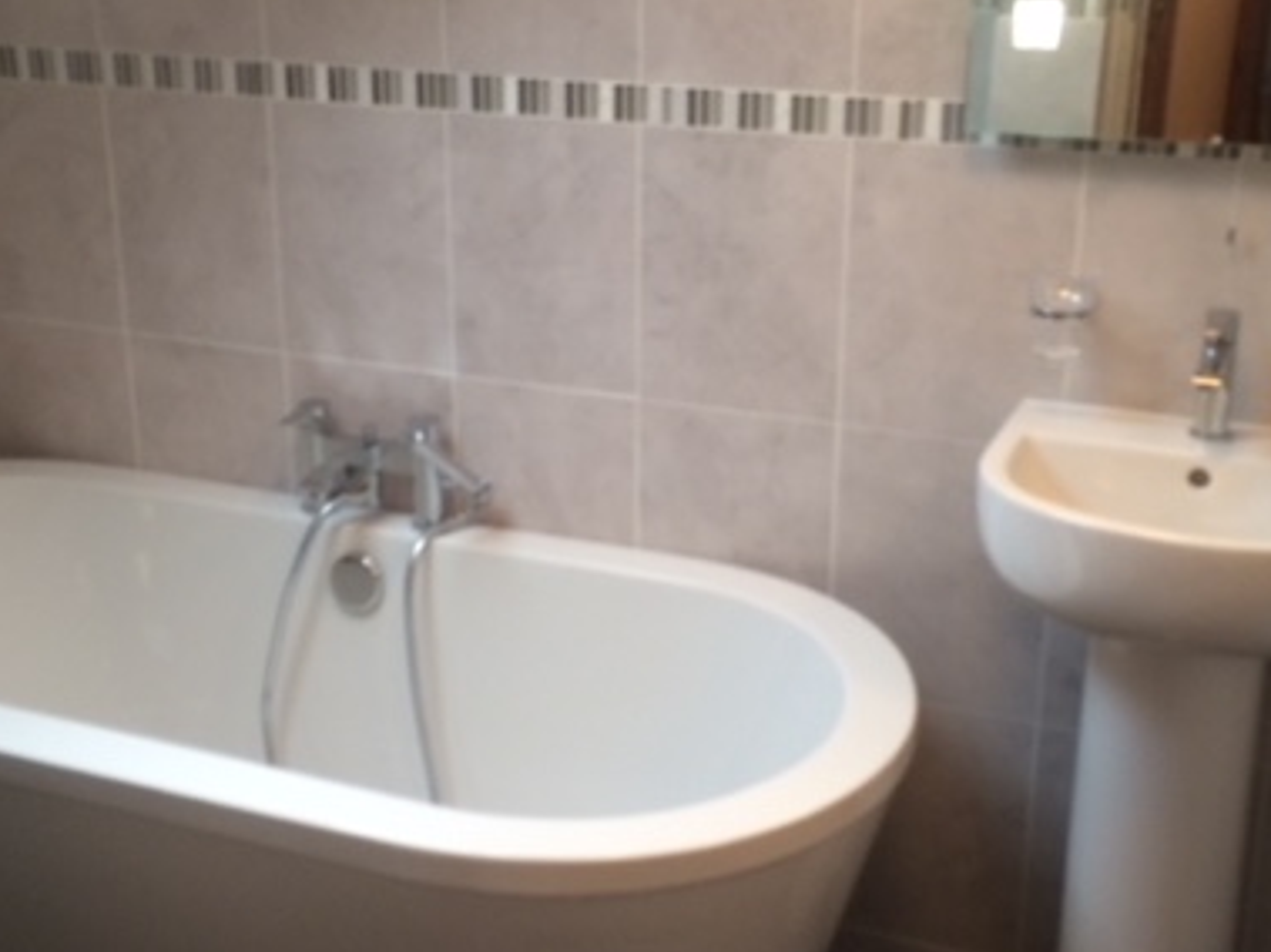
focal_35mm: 49
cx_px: 627
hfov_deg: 38.9
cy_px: 479
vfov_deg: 29.7
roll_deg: +0.8
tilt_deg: -20.2
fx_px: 1799
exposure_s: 1/33
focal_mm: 4.15
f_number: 2.2
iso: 100
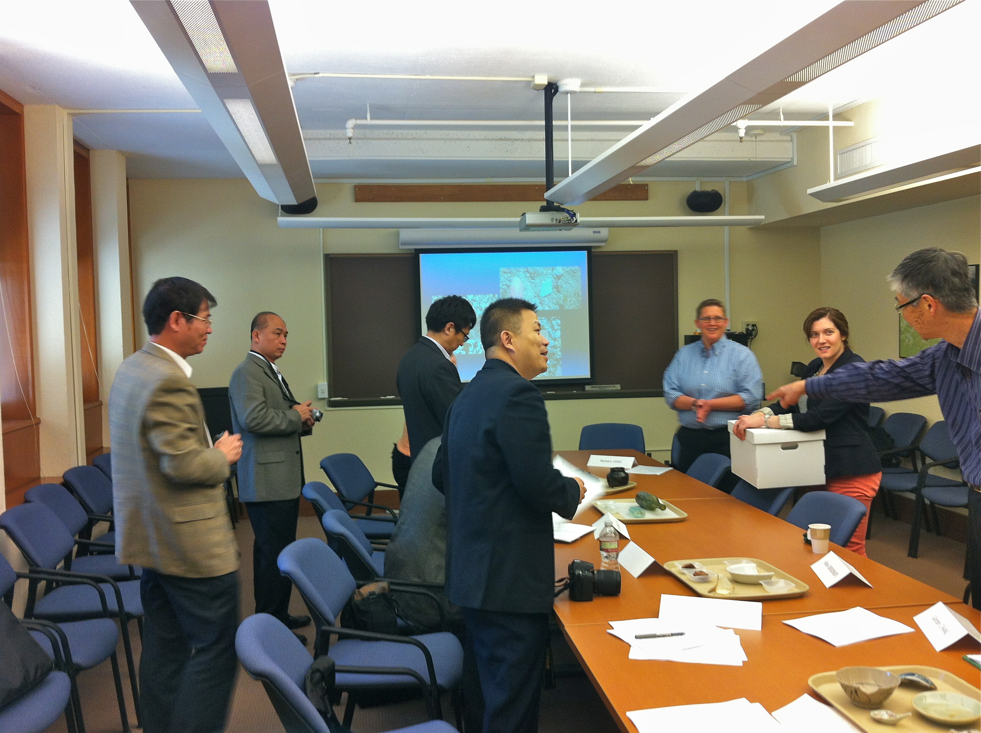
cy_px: 366
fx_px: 990
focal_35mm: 35
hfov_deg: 52.7
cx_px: 490
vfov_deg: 40.6
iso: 80
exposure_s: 1/17
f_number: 2.8
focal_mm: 3.85
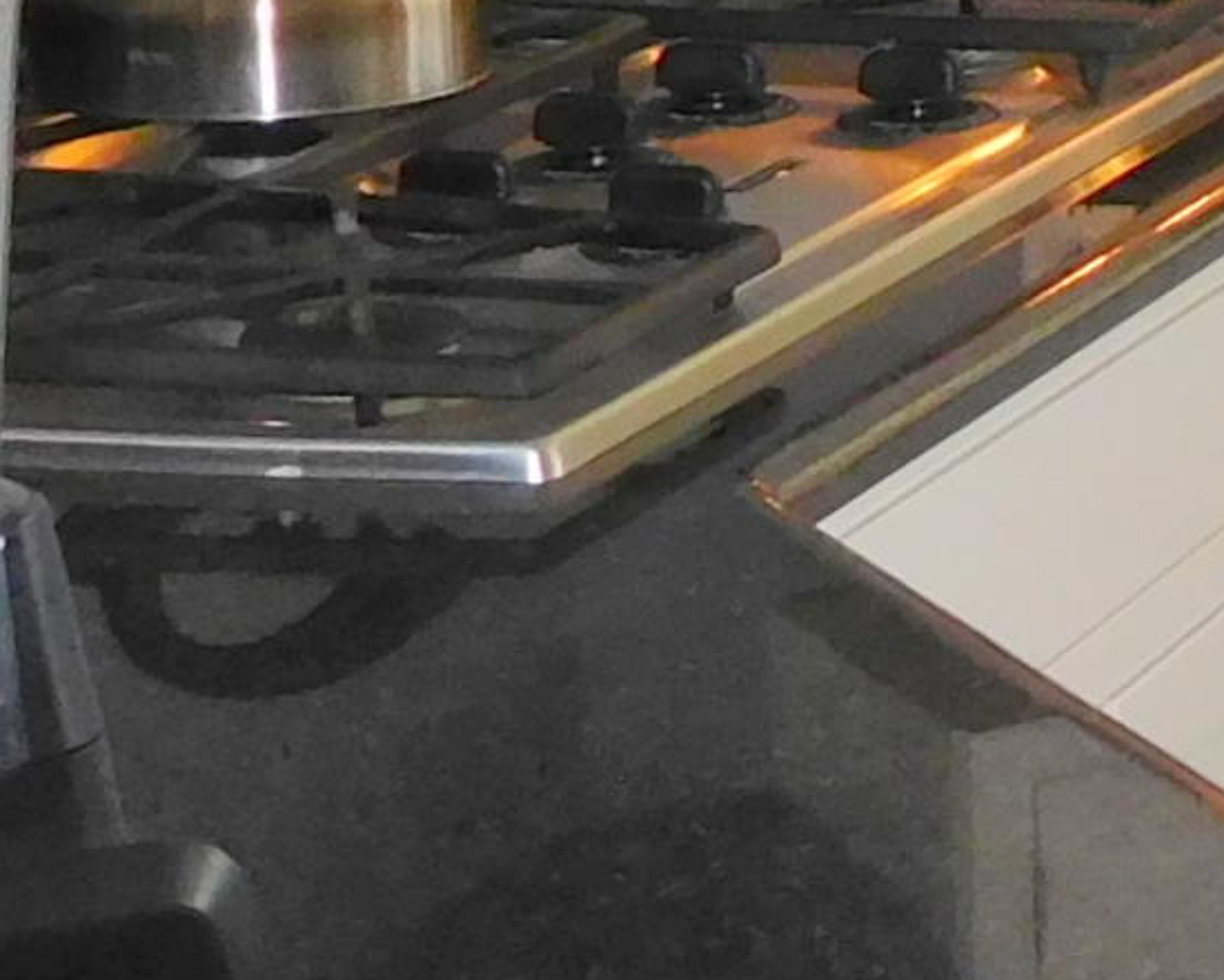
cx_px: 2802
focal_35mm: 133
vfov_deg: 11.4
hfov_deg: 12.0
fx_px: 4818
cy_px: -227
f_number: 3.4
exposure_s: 1/30
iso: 360
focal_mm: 4.5
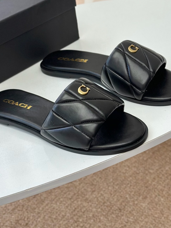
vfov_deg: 25.3
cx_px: 87
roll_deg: +6.3
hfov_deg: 19.4
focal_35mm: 76
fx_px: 500
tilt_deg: -28.4
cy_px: 56
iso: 80
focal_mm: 6.86
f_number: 1.78
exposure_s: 1/333
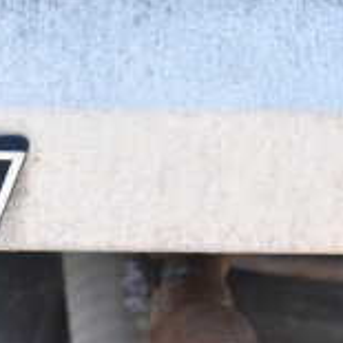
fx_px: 2141
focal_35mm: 191
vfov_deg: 9.1
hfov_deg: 8.7
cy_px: 72
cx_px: -308
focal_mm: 38
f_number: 5
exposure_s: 1/100
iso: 200
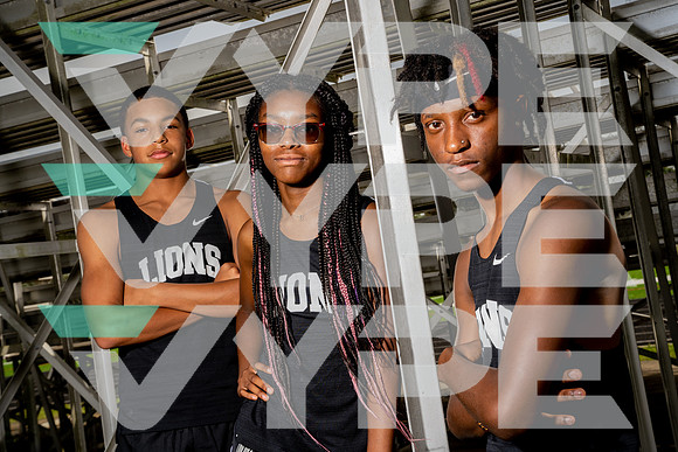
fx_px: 998
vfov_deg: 25.5
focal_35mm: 53
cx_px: 339
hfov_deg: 37.5
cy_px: 226
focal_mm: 53
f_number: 10
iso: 100
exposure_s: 1/125
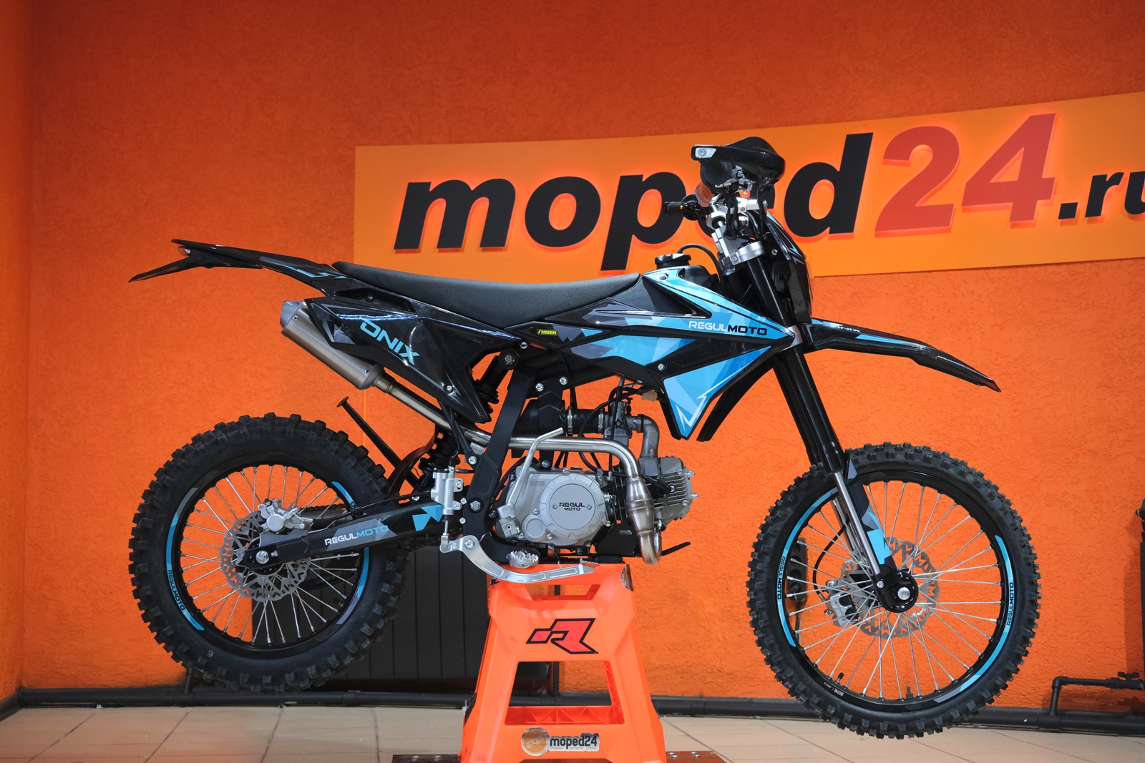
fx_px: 1718
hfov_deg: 36.9
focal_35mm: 54
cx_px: 572
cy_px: 382
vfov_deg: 25.1
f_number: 4
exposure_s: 1/100
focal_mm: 35.8
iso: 1600
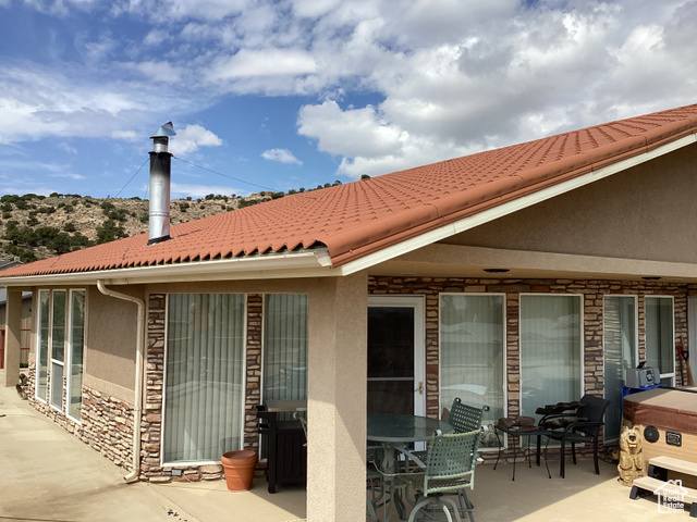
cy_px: 261
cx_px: 348
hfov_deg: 58.4
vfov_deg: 45.4
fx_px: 624
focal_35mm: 31
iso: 25
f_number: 2.4
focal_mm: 3.3
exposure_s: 1/1733
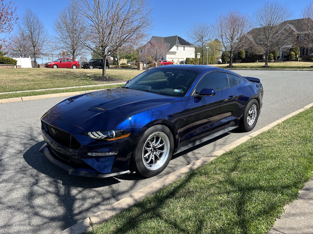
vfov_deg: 53.1
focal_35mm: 26
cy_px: 117
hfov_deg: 67.3
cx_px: 156
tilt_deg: -10.4
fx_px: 235
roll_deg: +2.5
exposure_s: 1/2083
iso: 50
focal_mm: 5.7
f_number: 1.5
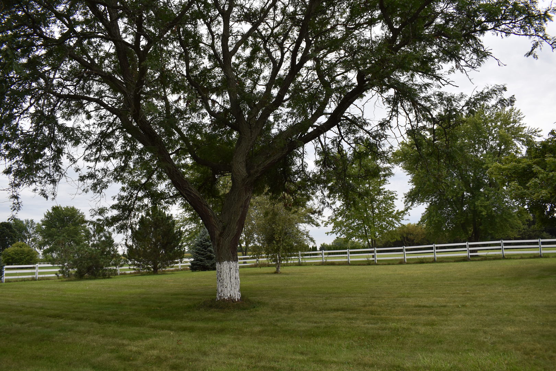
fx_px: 417
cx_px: 278
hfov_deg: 67.4
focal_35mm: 27
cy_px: 186
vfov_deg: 47.9
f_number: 5.6
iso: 250
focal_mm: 18
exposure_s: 1/250
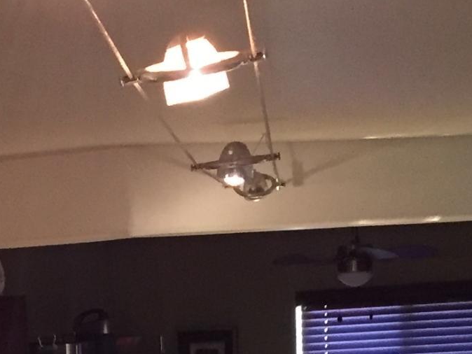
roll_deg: +2.4
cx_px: 50
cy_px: 774
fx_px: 1760
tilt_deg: -12.8
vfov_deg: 10.3
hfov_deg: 15.1
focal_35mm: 129
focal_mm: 4.15
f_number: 2.2
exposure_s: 1/17
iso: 250
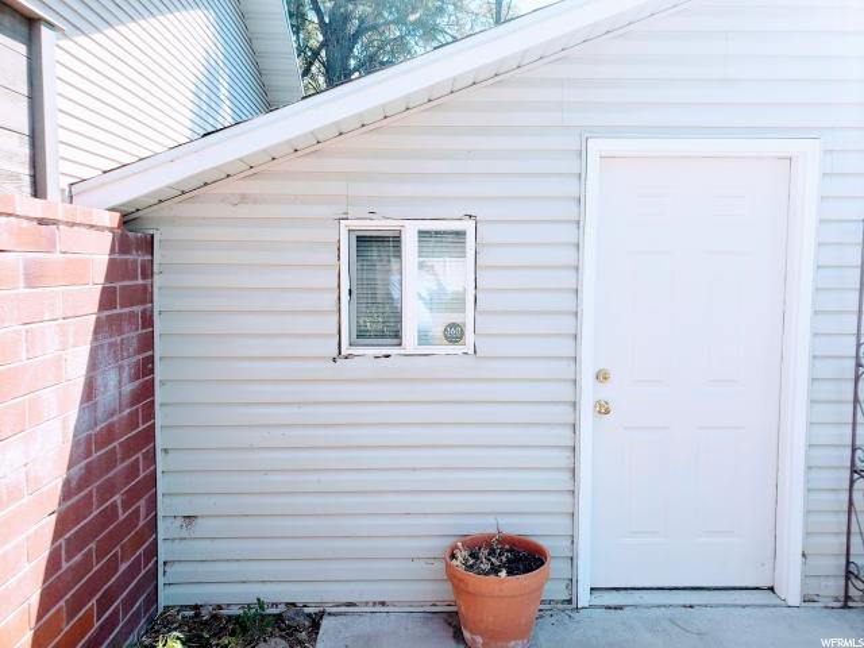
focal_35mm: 26
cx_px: 432
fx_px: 649
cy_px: 324
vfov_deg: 53.1
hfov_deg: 67.3
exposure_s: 1/471
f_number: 2.4
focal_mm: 4.3
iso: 50
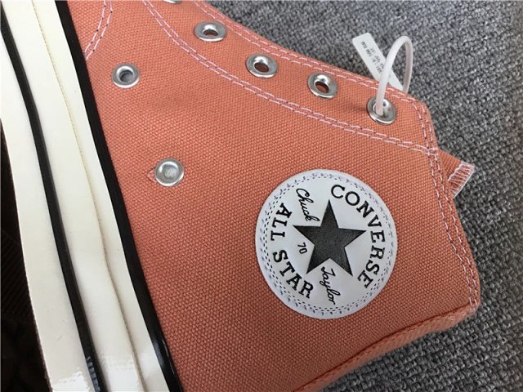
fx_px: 468
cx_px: 262
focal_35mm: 31
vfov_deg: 45.4
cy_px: 196
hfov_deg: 58.4
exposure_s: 1/424
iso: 25
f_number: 2.4
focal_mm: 3.3
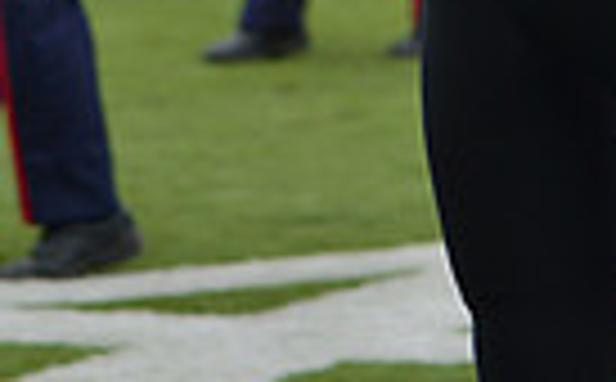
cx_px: 384
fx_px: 7589
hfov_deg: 4.6
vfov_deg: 2.9
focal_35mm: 453
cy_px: -566
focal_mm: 135
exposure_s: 1/1250
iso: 200
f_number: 5.6
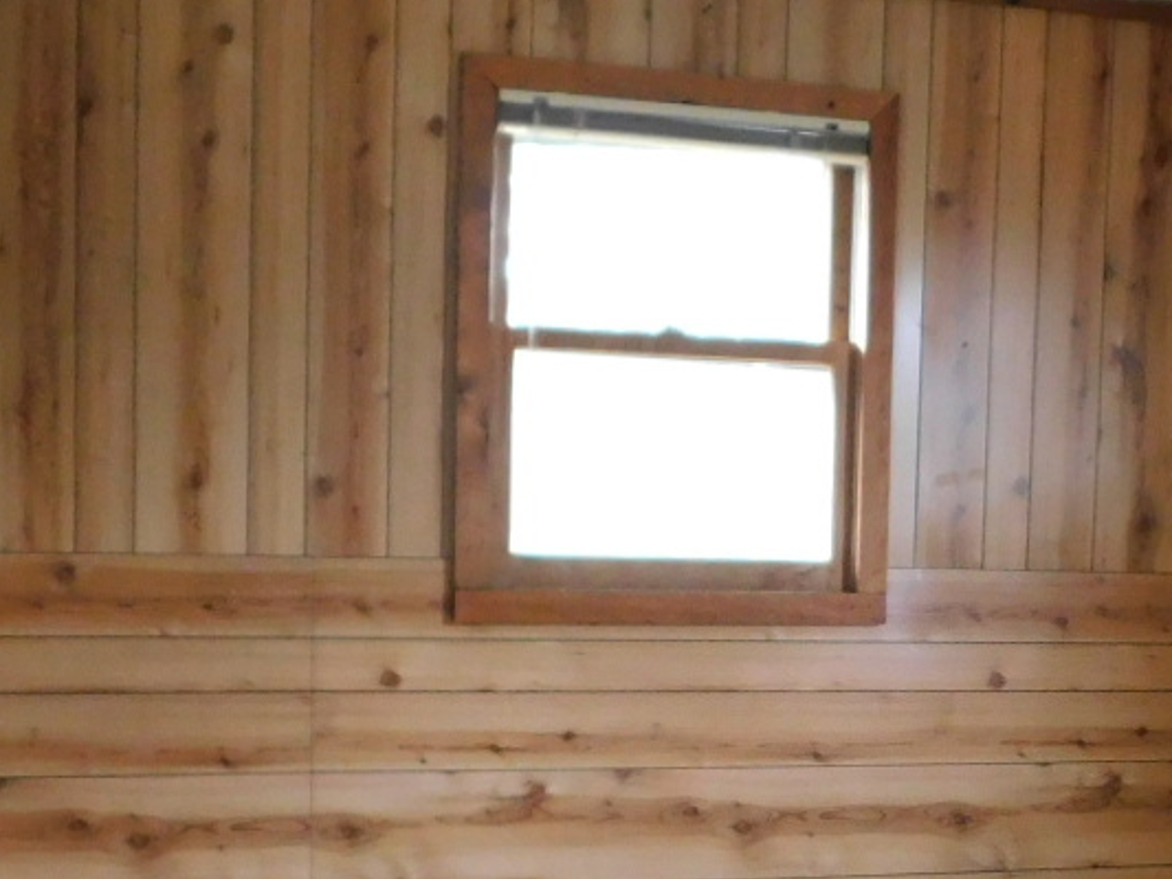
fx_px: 2337
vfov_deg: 21.1
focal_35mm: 69
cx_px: 888
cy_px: 705
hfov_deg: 27.7
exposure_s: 1/20
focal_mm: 4
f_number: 3
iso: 400
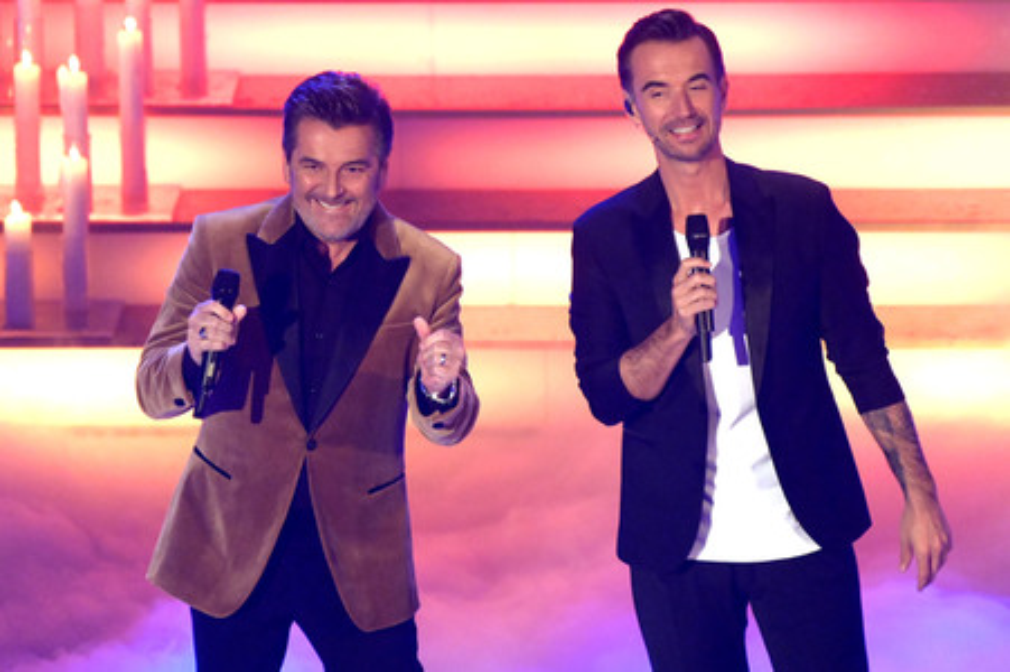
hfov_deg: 4.1
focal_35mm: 500
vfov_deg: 2.7
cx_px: 505
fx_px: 14017
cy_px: 336
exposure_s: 1/400
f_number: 5.6
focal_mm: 500
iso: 12800
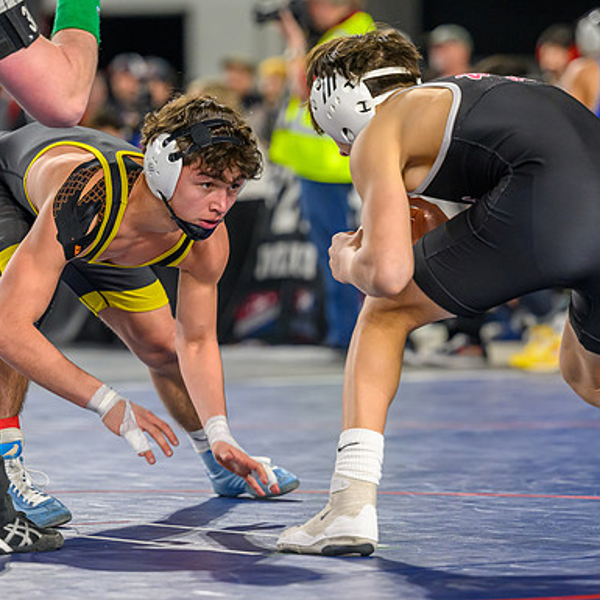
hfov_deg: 8.0
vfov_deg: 8.0
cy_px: 272
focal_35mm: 219
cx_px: 273
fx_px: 4295
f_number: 3.2
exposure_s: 1/800
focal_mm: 135
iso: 2000
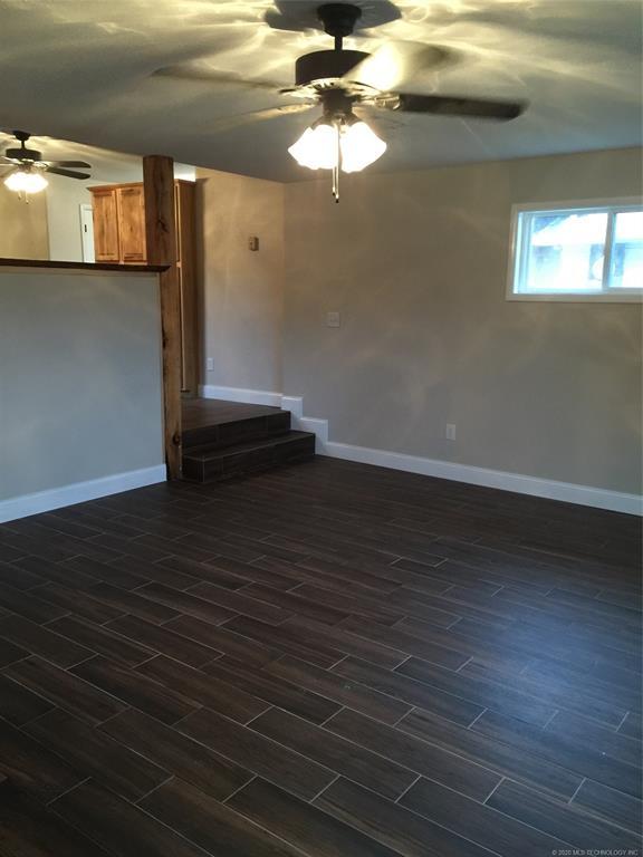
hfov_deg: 48.2
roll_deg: -1.1
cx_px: 322
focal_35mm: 29
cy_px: 428
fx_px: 718
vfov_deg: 61.7
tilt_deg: -11.0
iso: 125
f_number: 2.2
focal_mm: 4.15
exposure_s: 1/10
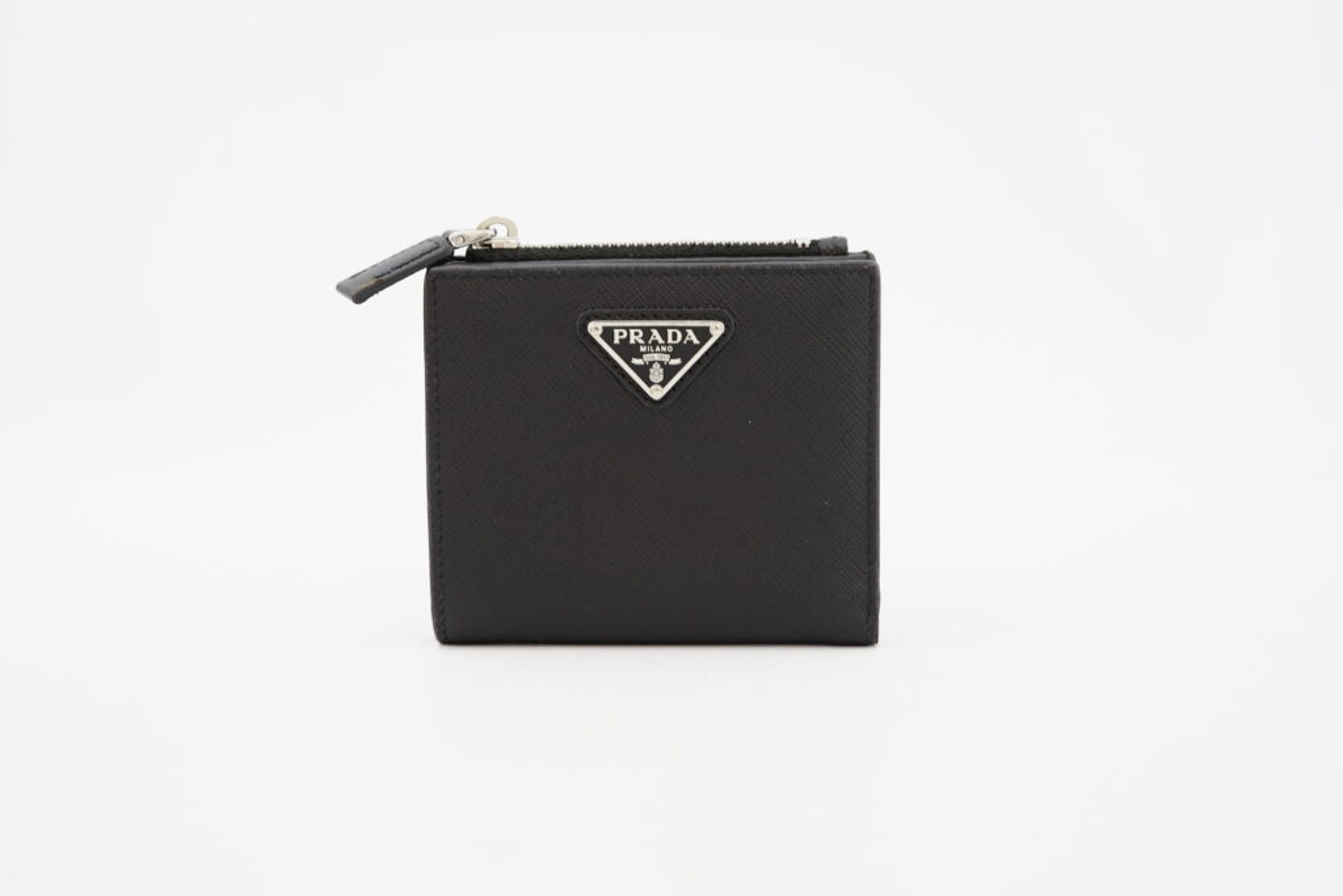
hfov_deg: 39.6
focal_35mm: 50
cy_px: 448
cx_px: 672
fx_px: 1865
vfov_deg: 27.0
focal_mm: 50
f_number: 6.3
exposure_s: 1/8
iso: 640
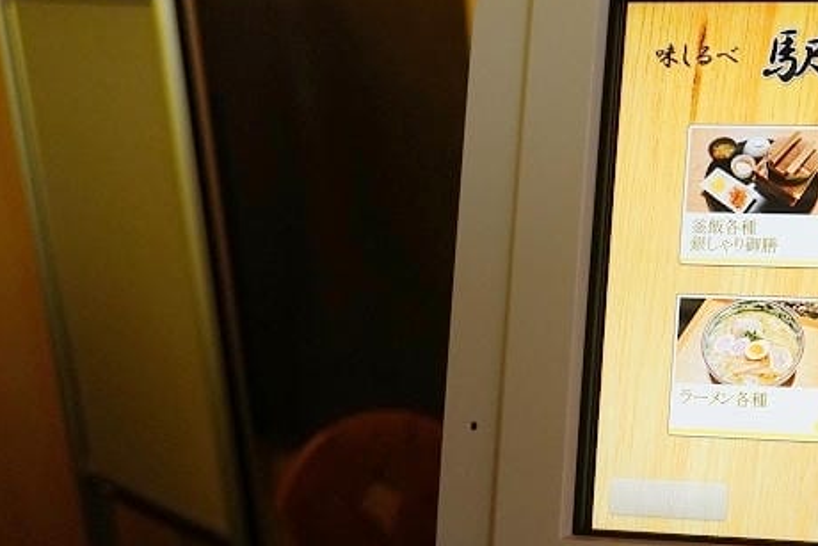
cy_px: 491
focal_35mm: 73
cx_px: 1060
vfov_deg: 18.4
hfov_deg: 24.3
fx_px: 1659
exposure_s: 1/160
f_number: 3.2
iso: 1600
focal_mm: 28
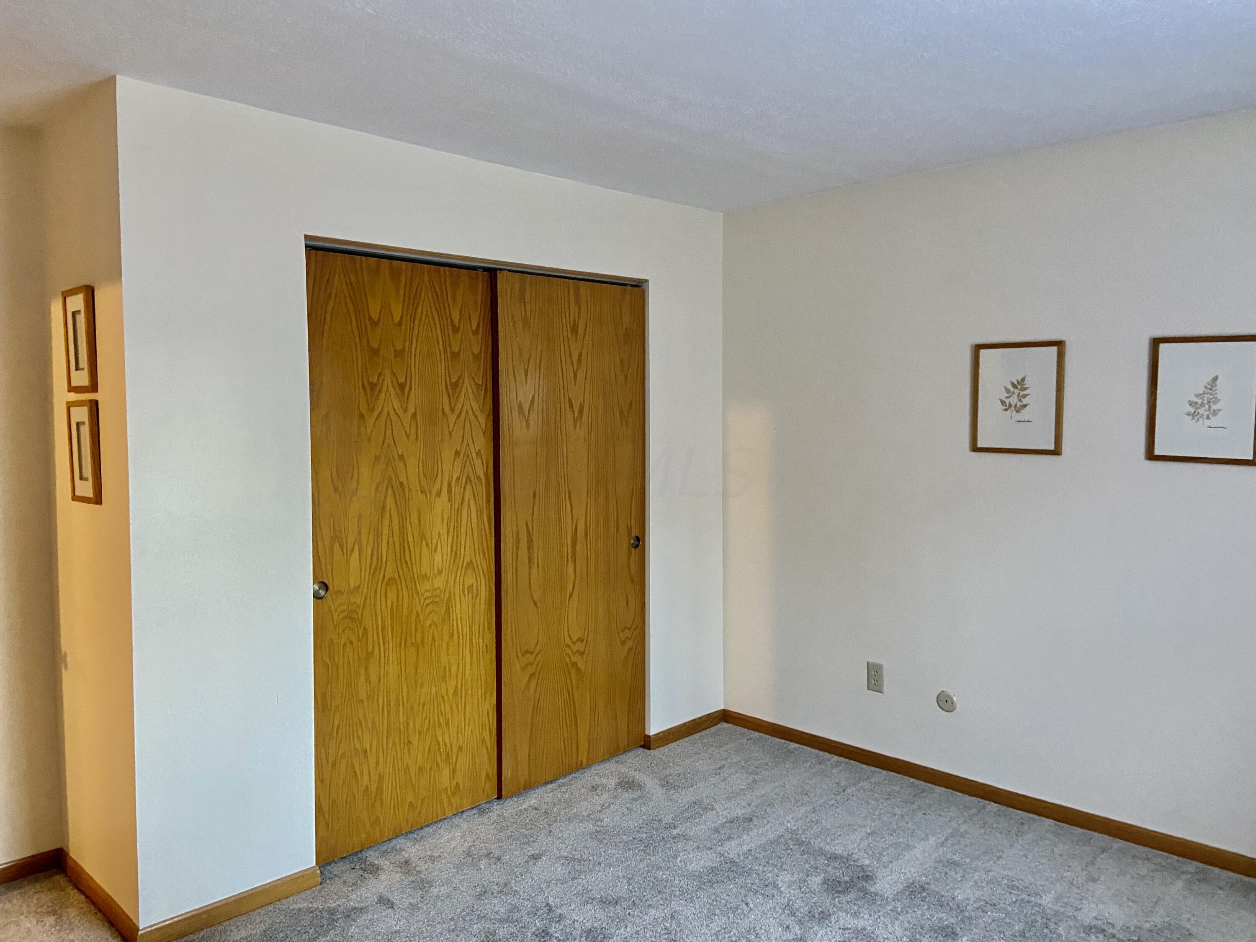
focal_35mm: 26
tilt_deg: -2.9
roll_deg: +0.7
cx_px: 628
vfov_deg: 53.1
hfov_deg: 67.3
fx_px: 943
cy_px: 471
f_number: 1.8
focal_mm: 4.25
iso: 400
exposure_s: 1/60
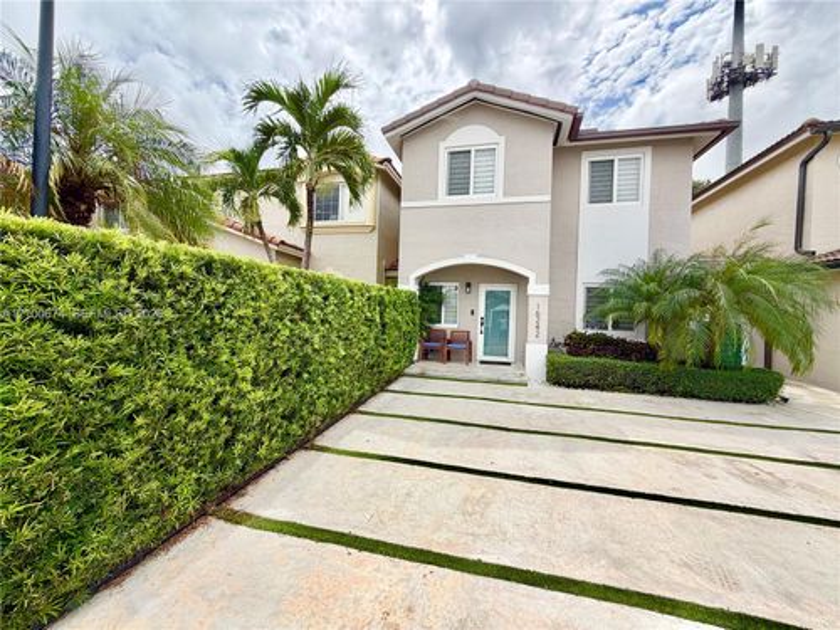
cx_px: 420
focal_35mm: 14
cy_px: 315
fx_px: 340
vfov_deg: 85.7
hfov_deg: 102.1
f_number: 2.2
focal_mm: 2.22
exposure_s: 1/1167
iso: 25
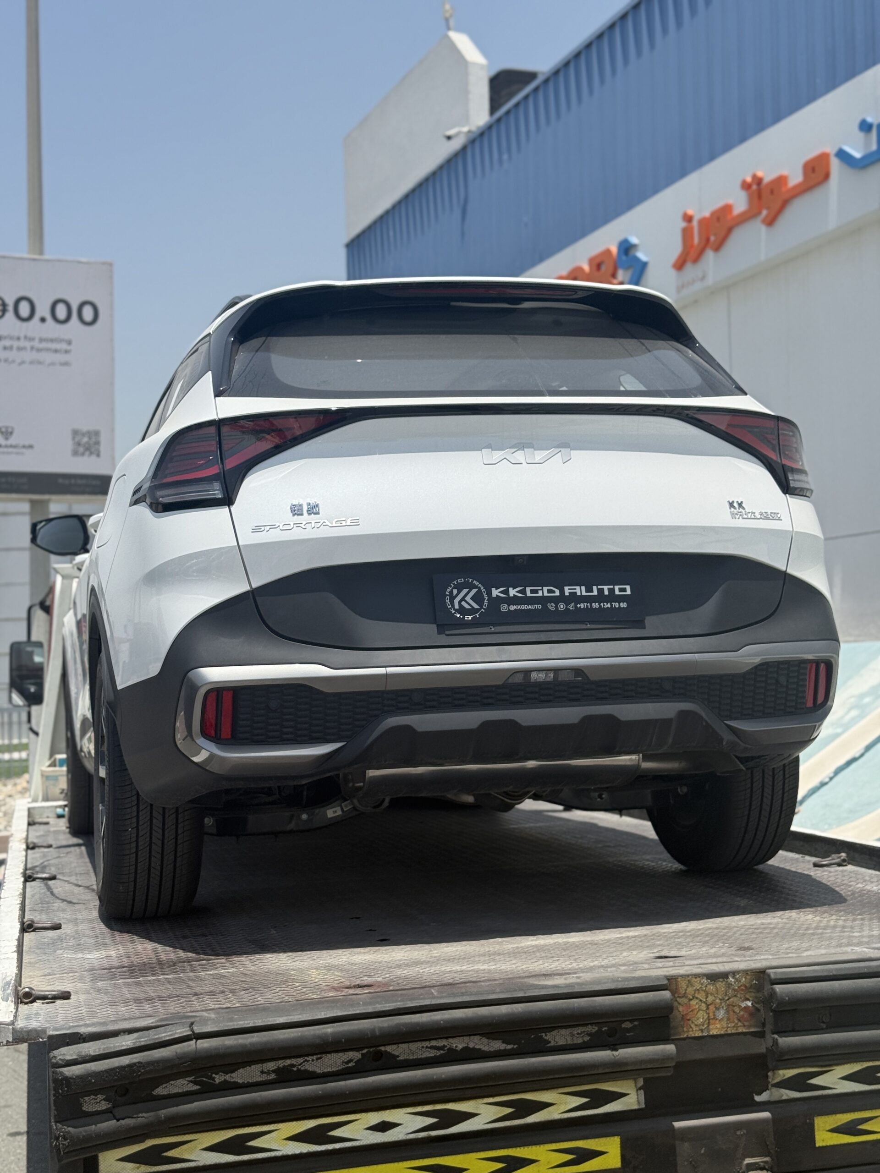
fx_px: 1627
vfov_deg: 39.7
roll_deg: +1.2
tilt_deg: +3.4
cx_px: 440
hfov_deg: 30.3
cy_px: 586
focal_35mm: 48
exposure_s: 1/6536
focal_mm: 6.76
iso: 64
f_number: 1.78
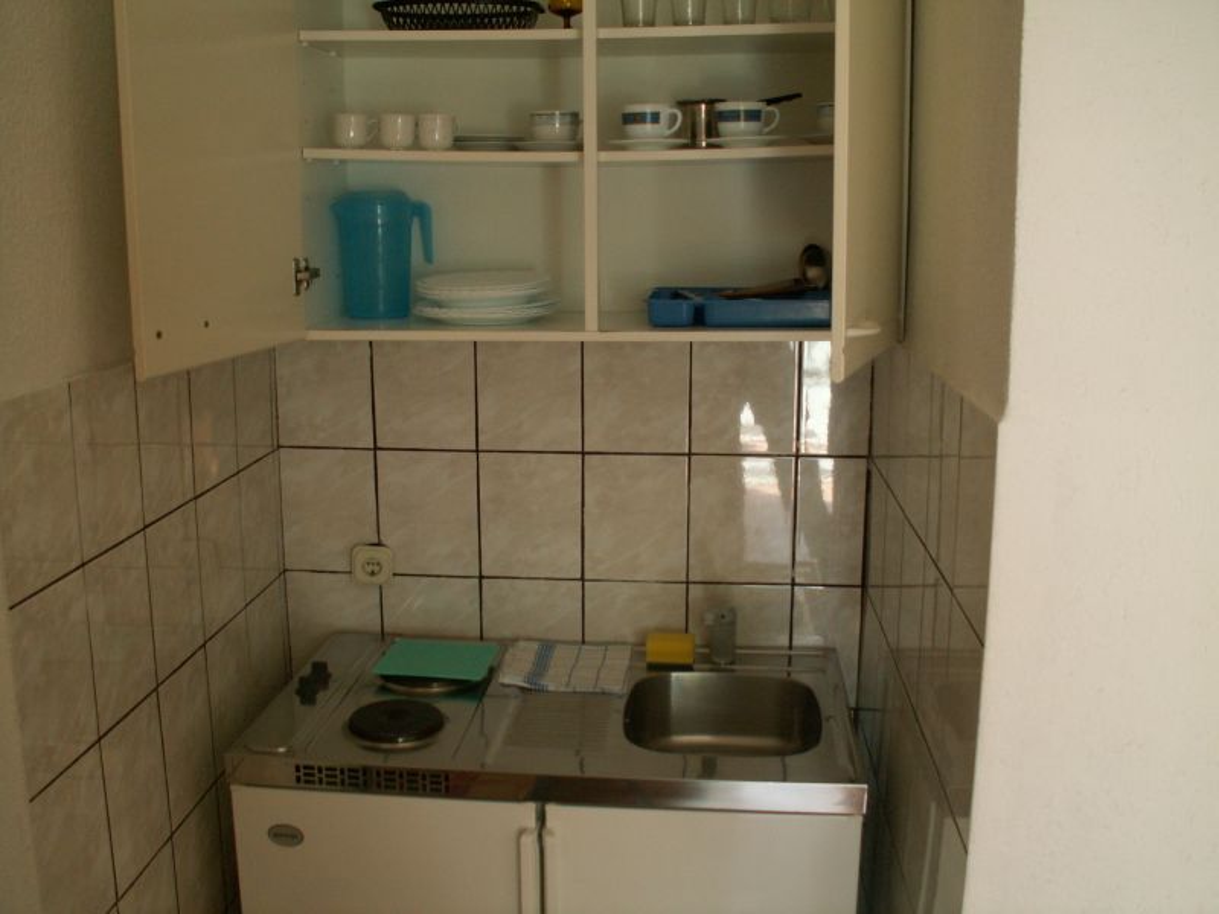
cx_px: 610
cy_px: 457
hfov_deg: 52.6
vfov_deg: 40.7
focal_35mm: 35
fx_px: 1233
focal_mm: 5.86
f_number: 2.8
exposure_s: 1/40
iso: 80
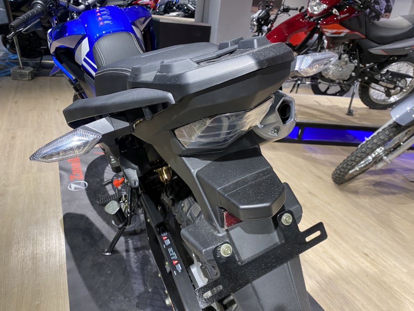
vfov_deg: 53.1
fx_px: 311
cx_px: 207
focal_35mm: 26
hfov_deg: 67.3
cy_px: 156
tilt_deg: -22.7
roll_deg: -6.5
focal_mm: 4.25
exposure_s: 1/50
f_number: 1.8
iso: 160
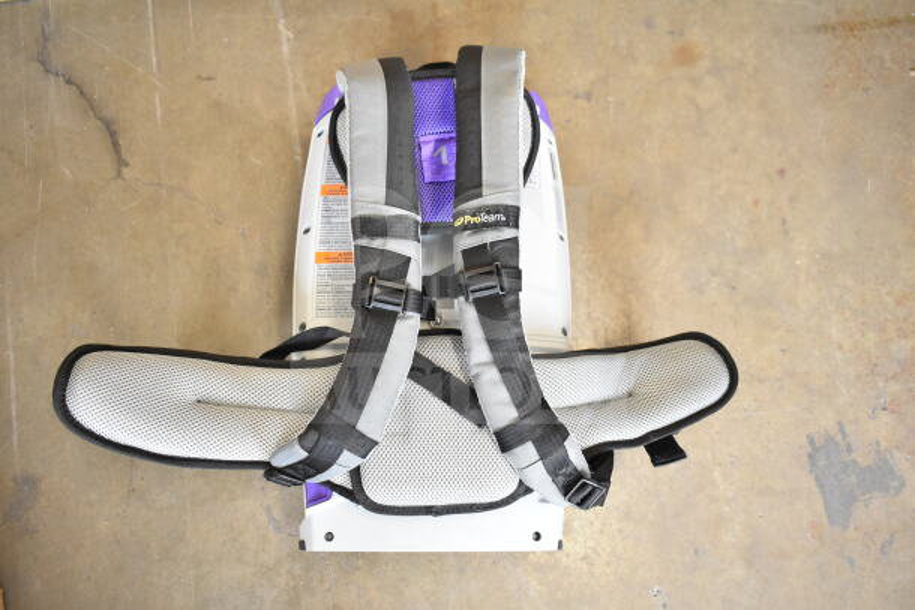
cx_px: 458
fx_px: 801
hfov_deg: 59.5
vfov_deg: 41.7
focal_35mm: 32
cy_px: 305
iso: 1600
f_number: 4
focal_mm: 21
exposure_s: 1/60
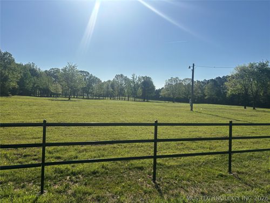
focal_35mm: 26
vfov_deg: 53.1
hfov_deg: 67.3
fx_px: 203
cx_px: 135
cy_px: 102
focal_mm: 5.96
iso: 50
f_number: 1.6
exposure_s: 1/9091
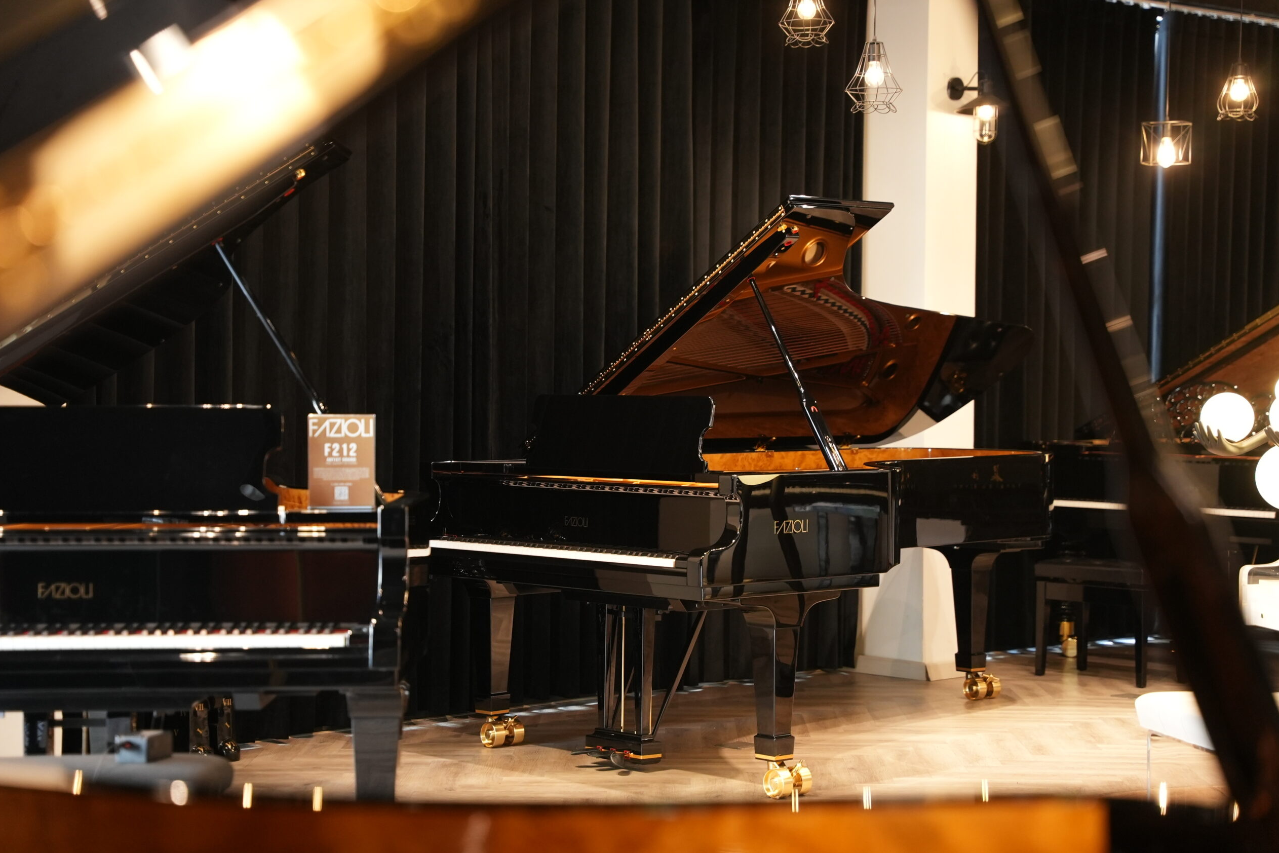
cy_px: 421
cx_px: 644
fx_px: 2523
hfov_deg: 28.5
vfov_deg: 19.2
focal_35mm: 71
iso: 2500
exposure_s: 1/100
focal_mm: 70
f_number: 2.8
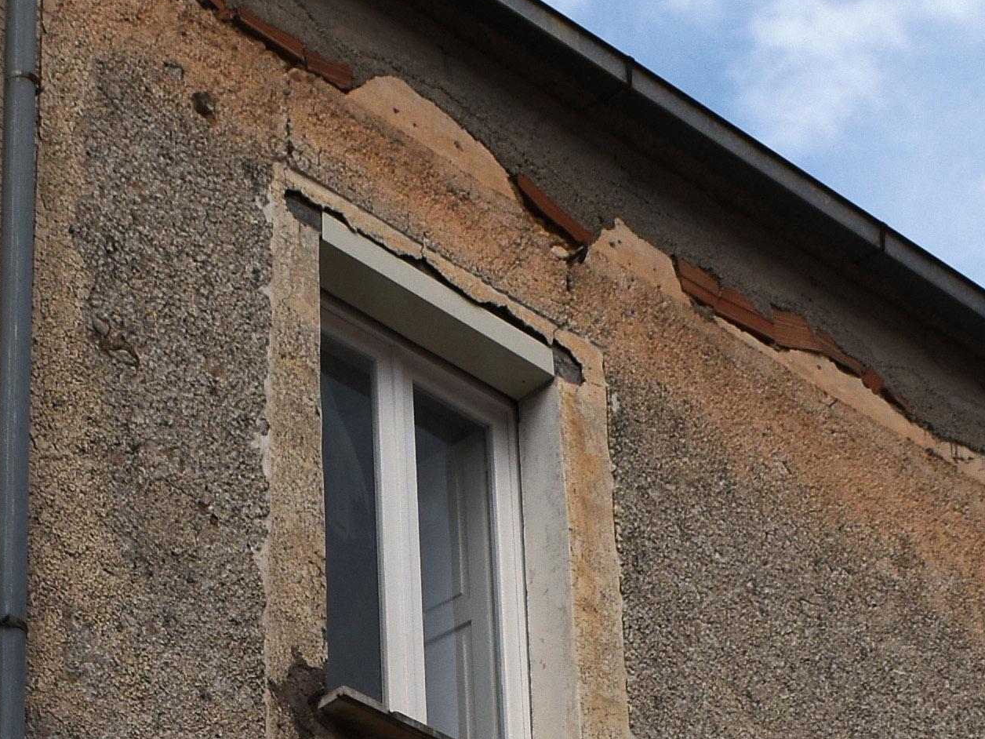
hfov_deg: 15.8
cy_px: 1010
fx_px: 3528
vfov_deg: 11.6
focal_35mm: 124
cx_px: 252
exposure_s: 1/400
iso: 100
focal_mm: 18
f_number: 7.1
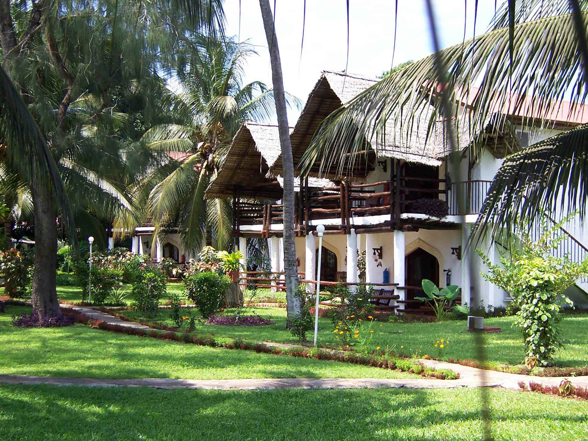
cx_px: 294
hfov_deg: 35.5
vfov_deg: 27.0
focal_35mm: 54
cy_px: 220
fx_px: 917
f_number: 3.6
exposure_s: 1/250
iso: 80
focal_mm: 9
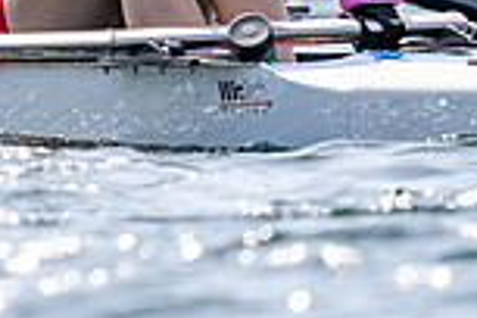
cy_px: -137
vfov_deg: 0.6
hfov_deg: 0.9
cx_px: -324
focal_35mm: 2267
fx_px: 30035
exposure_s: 1/2500
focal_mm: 400
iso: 250
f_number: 4.5
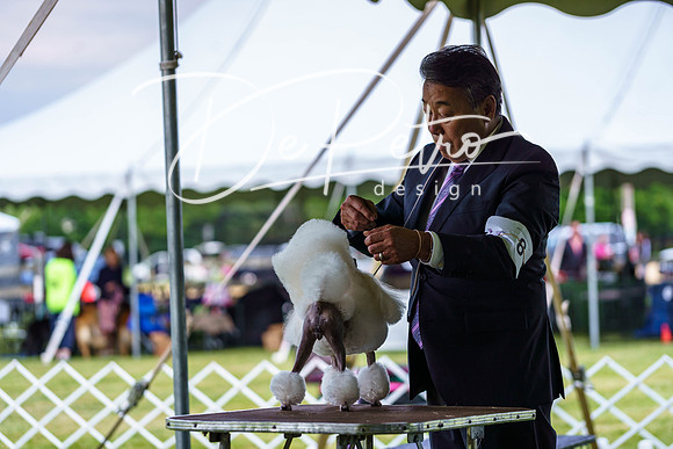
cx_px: 336
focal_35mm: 135
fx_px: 2524
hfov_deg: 15.2
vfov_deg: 10.2
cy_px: 224
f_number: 4
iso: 250
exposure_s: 1/500
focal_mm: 135
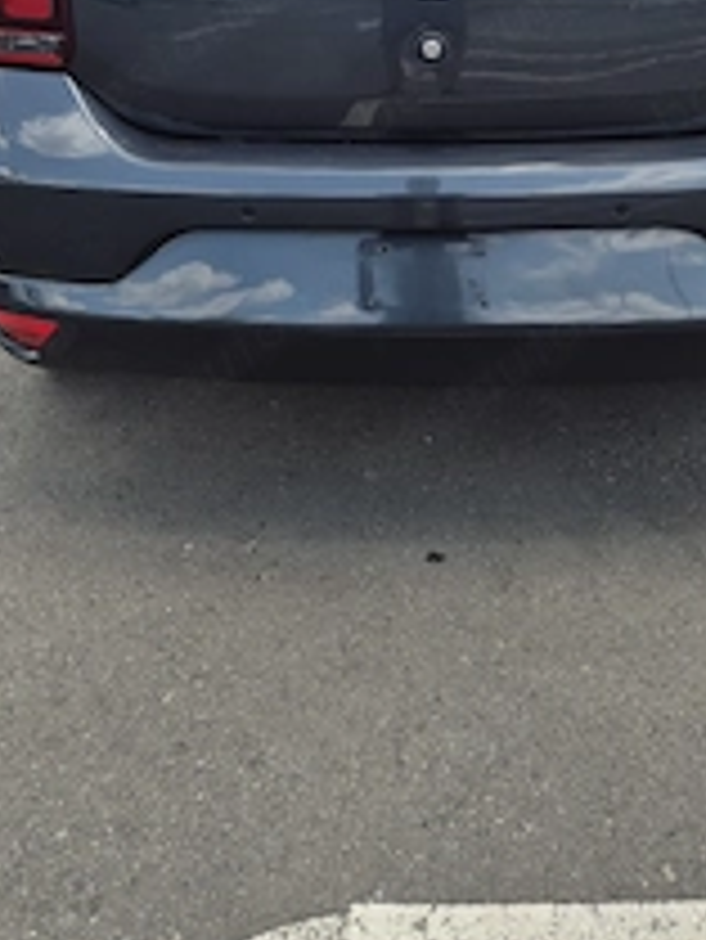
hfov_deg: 32.9
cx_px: 382
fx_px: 1195
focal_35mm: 44
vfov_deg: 40.0
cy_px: 108
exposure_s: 1/1250
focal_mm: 5.4
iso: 25
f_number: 1.8
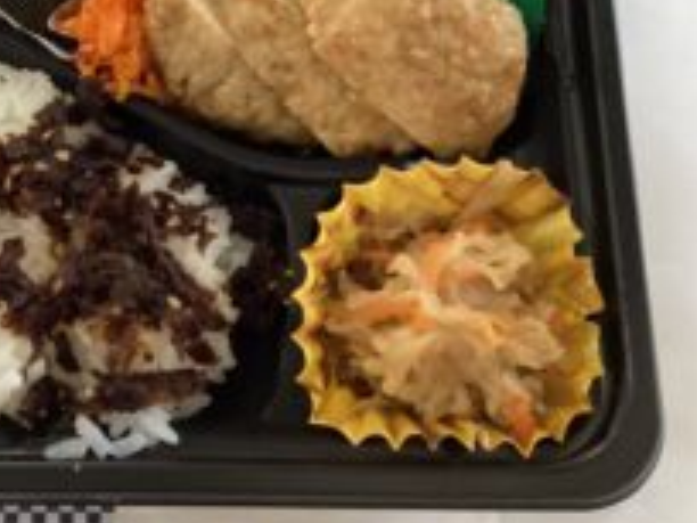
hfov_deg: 32.4
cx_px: 94
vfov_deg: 25.5
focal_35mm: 57
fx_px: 1148
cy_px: 176
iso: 500
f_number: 2.4
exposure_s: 1/30
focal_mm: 3.3
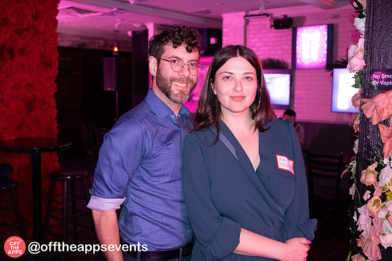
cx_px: 196
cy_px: 130
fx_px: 425
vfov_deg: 34.2
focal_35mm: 39
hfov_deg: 49.5
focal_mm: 25.9
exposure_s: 1/50
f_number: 3.2
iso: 3200
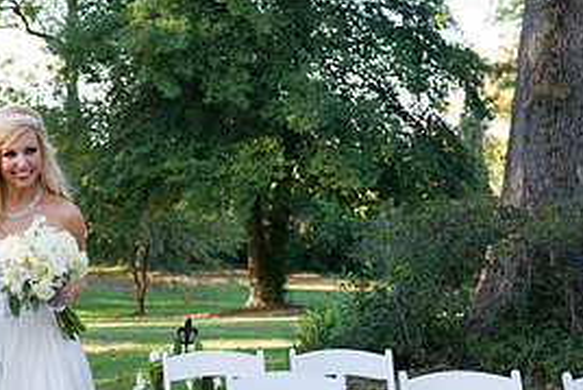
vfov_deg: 11.3
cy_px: 294
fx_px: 1961
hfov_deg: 16.5
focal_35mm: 121
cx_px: -20
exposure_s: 1/125
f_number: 5.6
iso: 500
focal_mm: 56
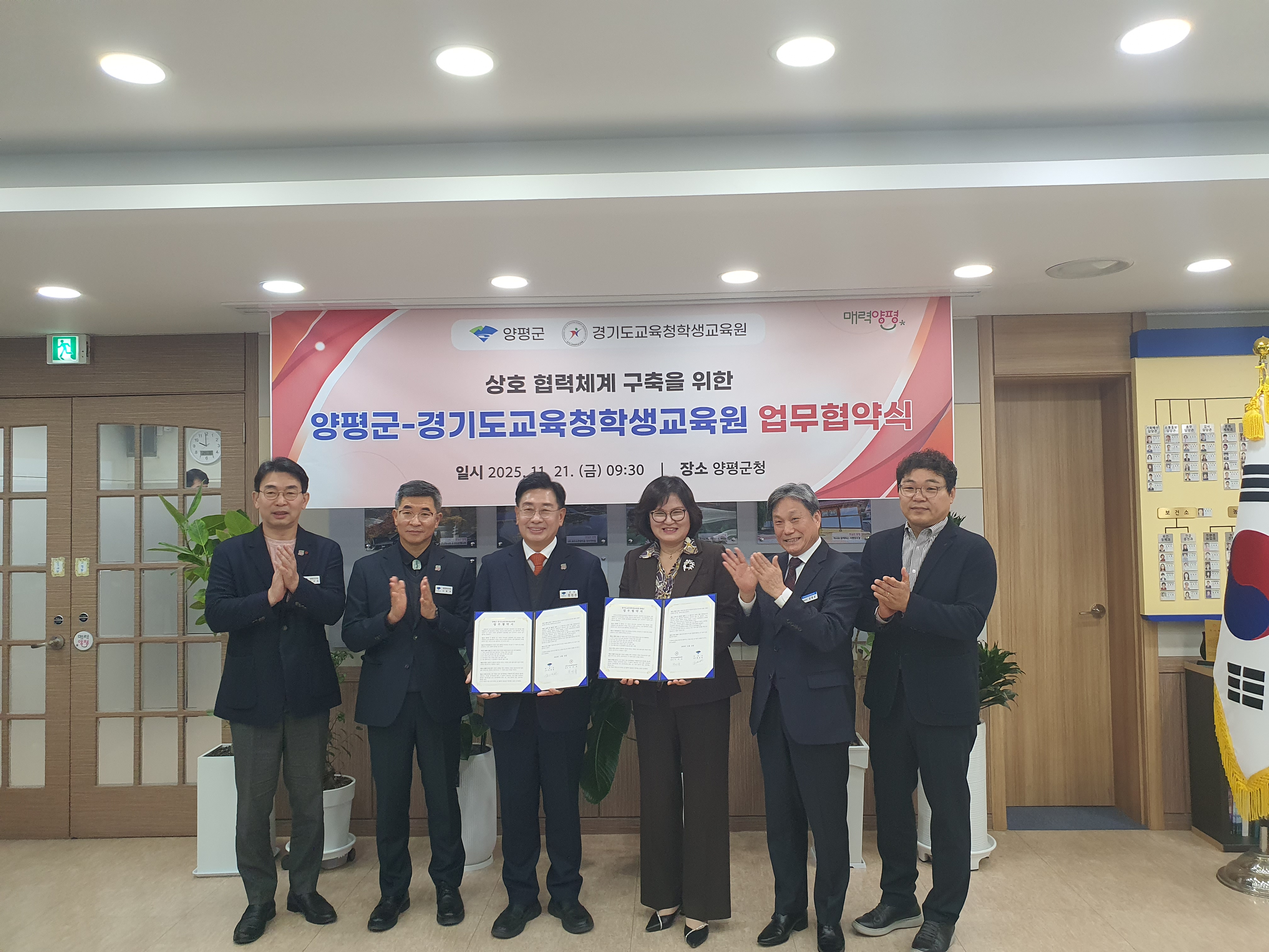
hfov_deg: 67.3
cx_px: 634
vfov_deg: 53.1
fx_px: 953
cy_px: 476
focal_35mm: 26
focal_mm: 4.3
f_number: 2.4
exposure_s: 1/120
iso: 200
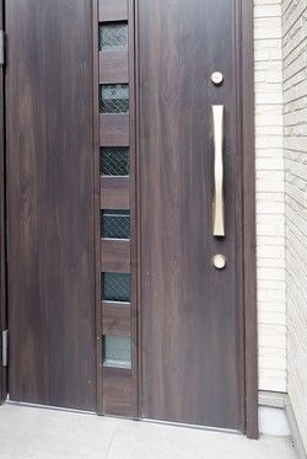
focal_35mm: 36
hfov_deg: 36.5
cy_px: 135
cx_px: 95
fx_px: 459
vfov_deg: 51.6
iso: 800
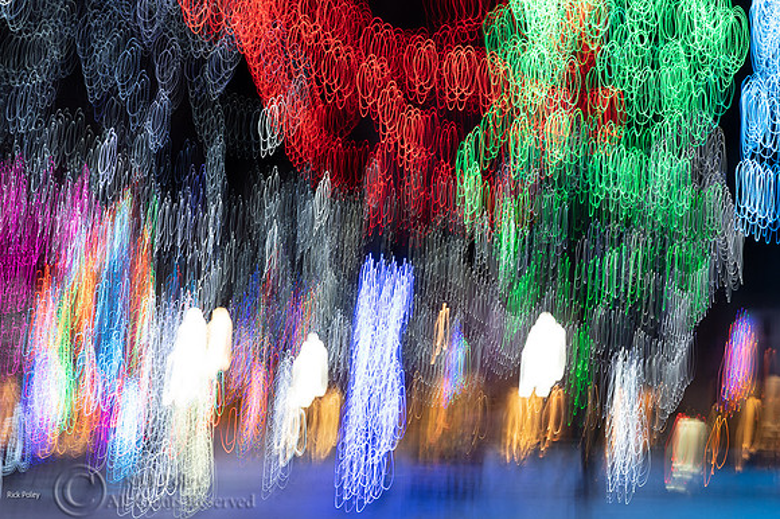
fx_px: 823
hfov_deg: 50.7
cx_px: 390
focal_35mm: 38
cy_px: 260
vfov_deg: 35.0
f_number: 16
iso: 320
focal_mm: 38
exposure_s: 3.2
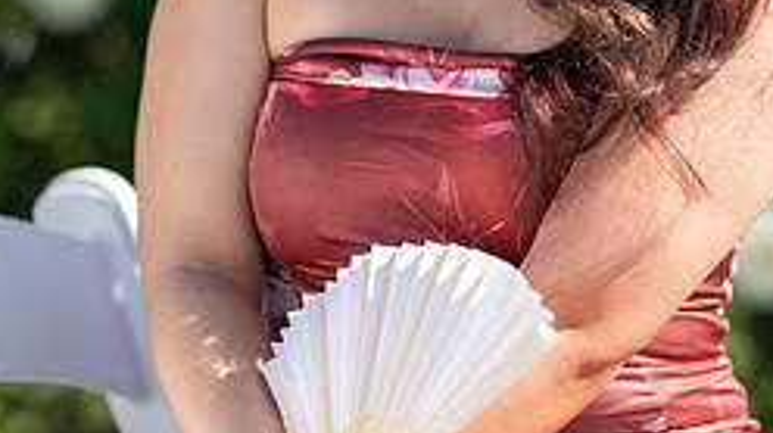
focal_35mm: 257
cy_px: -84
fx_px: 5263
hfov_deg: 8.4
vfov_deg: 4.7
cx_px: 452
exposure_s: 1/1250
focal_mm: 135
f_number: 1.8
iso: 40
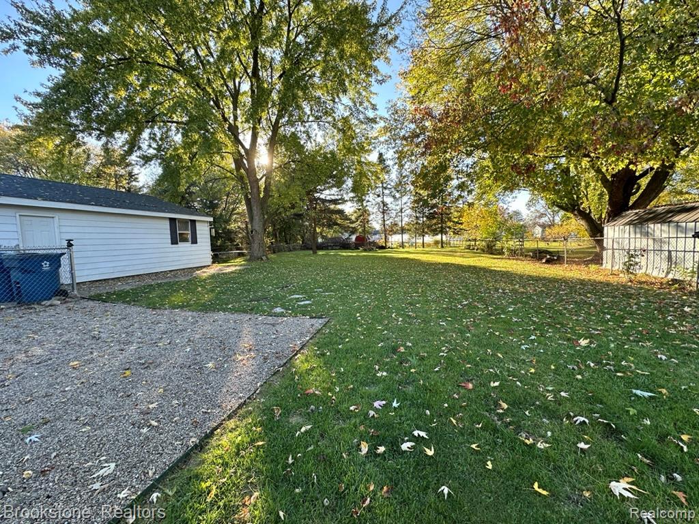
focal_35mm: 14
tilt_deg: -4.9
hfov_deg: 102.1
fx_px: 283
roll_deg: +1.1
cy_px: 262
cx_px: 350
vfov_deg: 85.7
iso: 40
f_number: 2.2
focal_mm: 2.22
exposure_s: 1/169
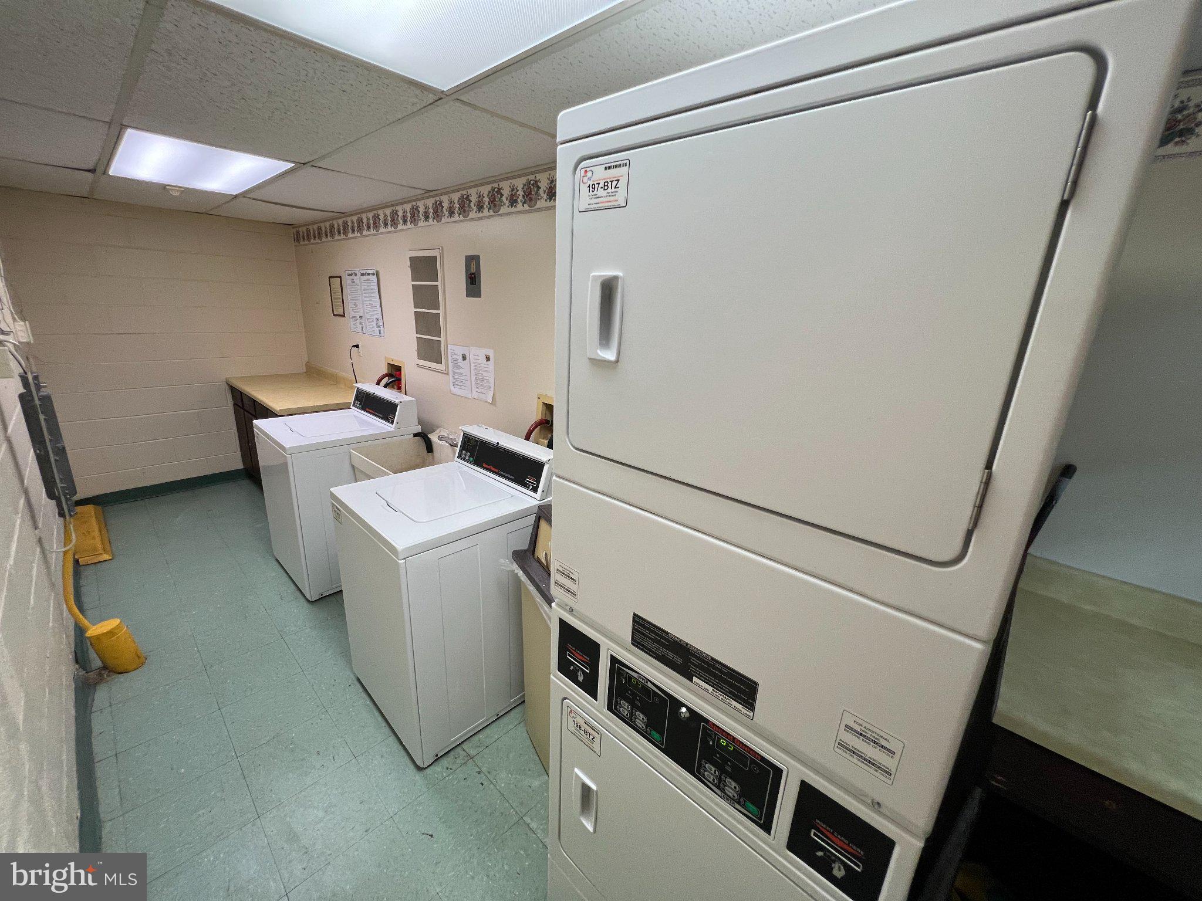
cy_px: 450
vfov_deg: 89.9
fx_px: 451
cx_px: 601
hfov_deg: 106.2
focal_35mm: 13
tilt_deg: -16.5
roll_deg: -3.0
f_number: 1.8
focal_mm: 1.57
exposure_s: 1/120
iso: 100
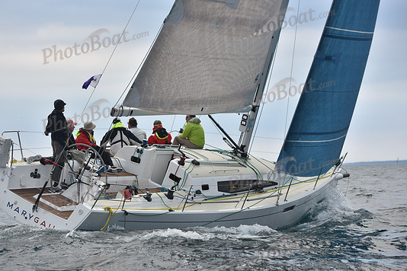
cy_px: 143
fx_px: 1289
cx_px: 189
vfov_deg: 12.0
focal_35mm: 114
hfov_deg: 17.9
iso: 500
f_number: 4.5
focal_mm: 105
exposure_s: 1/640
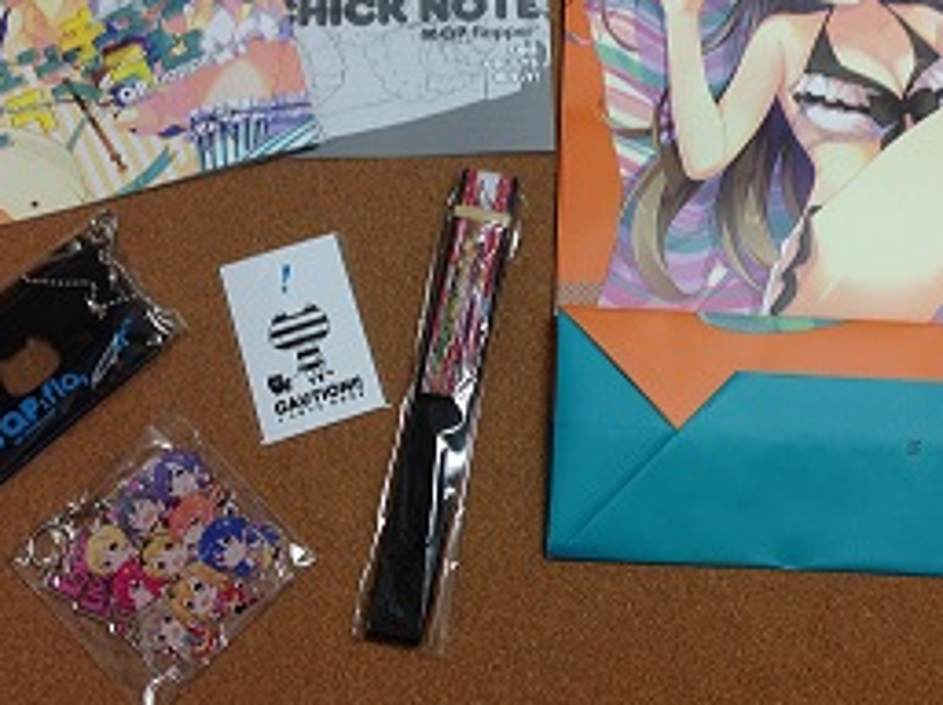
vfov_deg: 27.2
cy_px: 193
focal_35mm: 53
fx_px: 1442
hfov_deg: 36.1
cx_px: 560
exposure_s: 1/25
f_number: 2.4
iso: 64
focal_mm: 4.28
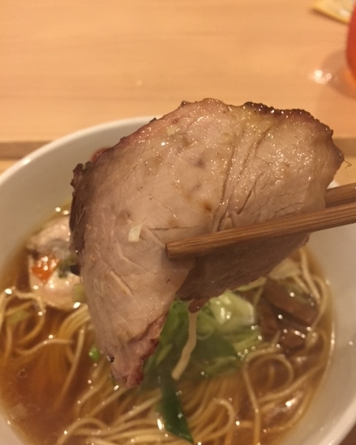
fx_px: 435
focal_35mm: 33
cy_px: 249
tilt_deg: -54.7
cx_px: 188
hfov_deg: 44.5
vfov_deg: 54.1
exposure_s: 1/30
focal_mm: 4.15
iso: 160
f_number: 2.2
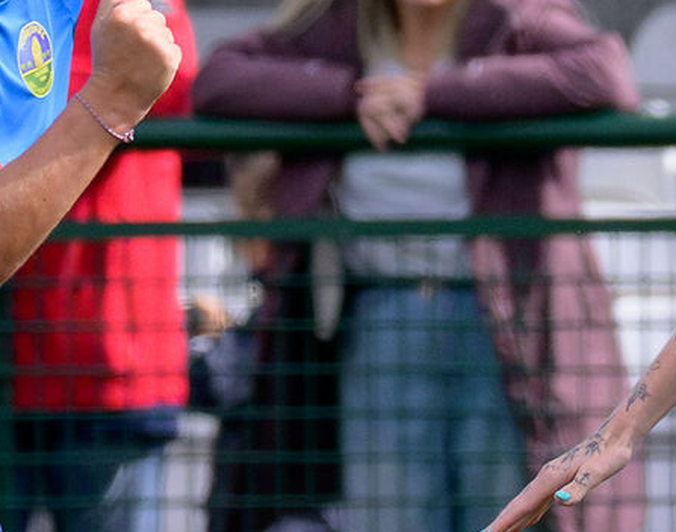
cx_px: 1043
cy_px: 51
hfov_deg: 0.8
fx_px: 51006
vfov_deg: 0.6
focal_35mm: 2565
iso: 1250
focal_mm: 240
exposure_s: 1/4000
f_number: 5
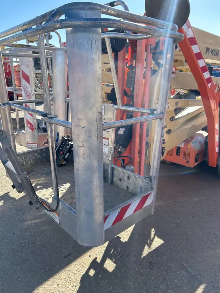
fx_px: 220
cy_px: 146
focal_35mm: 26
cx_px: 110
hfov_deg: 53.1
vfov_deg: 67.3
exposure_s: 1/1575
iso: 50
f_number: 1.5
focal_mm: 5.7
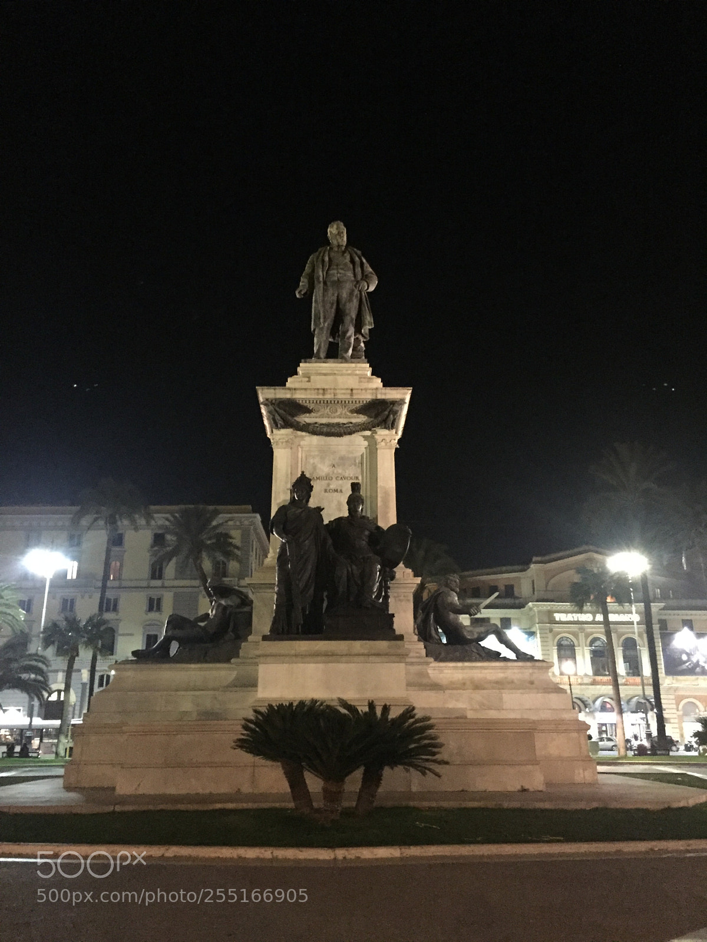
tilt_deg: +17.7
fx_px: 790
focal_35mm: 29
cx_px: 354
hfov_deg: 48.2
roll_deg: -0.7
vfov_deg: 61.7
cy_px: 471
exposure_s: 1/17
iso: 1250
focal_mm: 4.15
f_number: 2.2
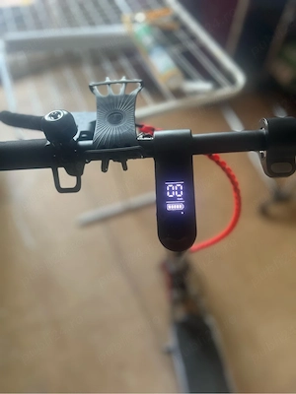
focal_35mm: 26
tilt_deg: -59.1
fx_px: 296
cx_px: 148
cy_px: 197
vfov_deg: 67.3
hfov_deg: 53.1
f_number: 1.5
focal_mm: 5.7
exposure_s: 1/73
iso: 100
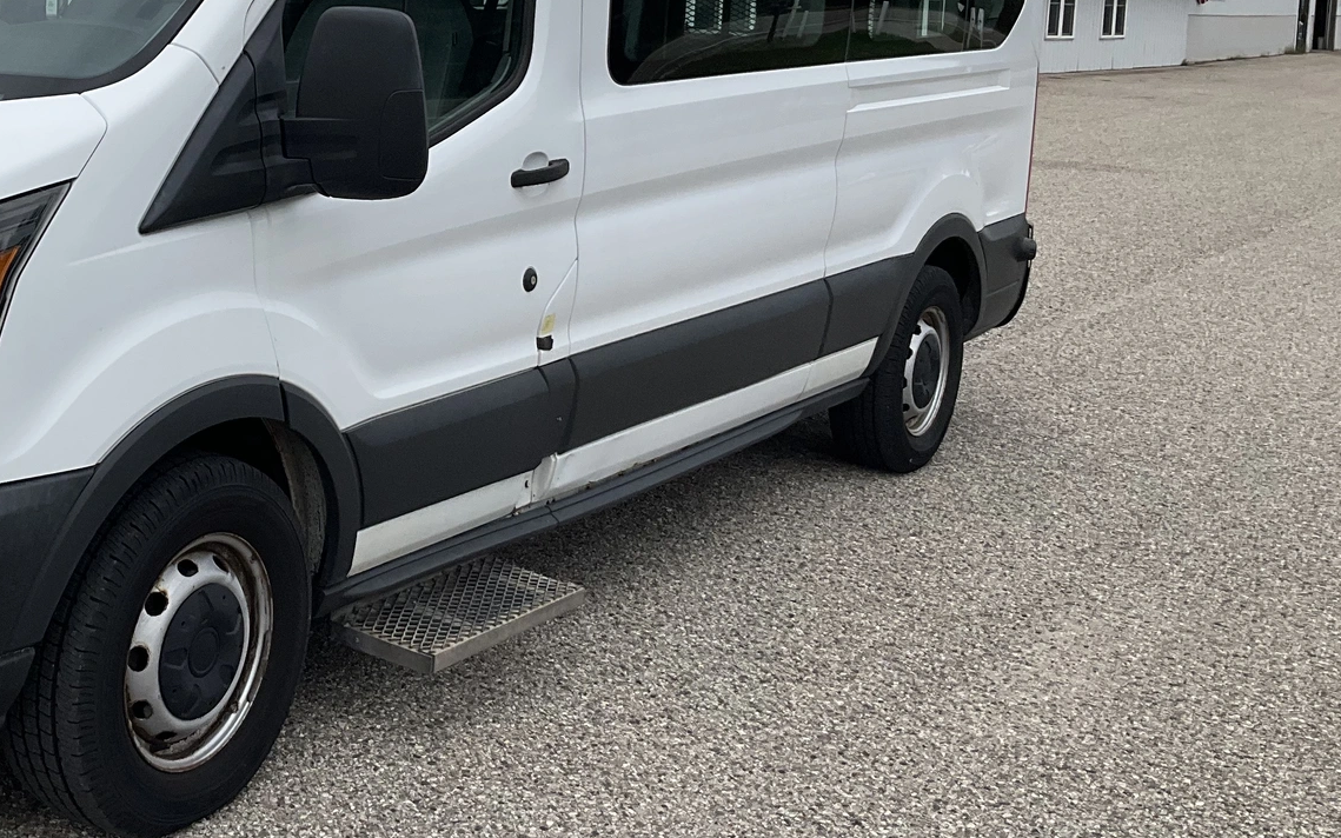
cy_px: 217
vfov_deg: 23.7
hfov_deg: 36.3
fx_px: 1974
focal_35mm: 54
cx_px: 266
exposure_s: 1/2141
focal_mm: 3
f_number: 1.8
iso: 25
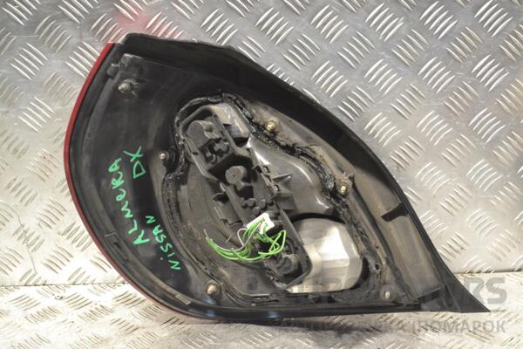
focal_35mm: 63
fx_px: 915
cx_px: 262
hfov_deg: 31.9
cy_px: 174
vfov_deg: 21.6
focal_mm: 42
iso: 3200
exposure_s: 1/200
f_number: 7.1
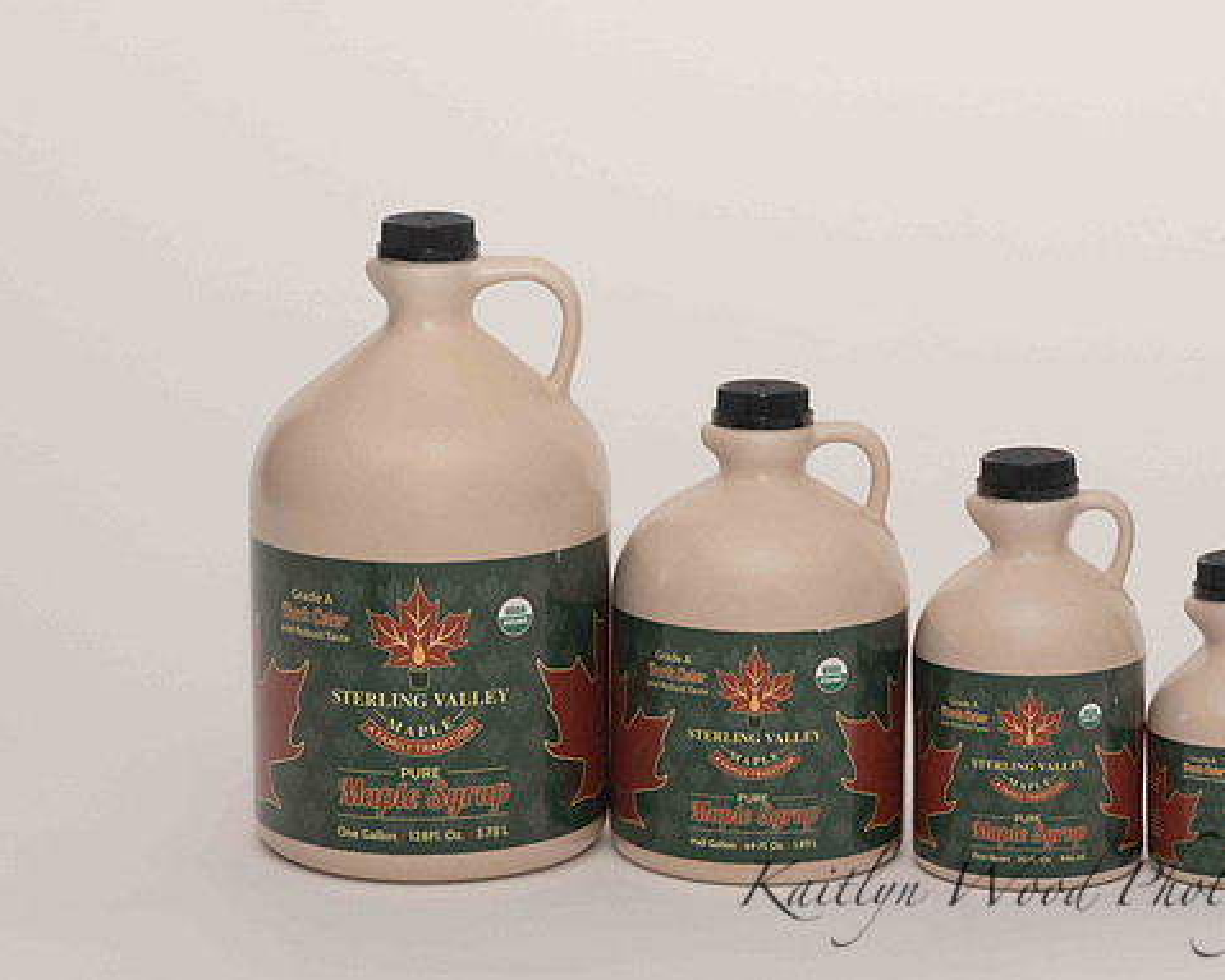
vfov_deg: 15.2
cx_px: 758
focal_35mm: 101
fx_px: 3661
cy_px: 491
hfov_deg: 19.0
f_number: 13
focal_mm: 85
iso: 400
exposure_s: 1/100
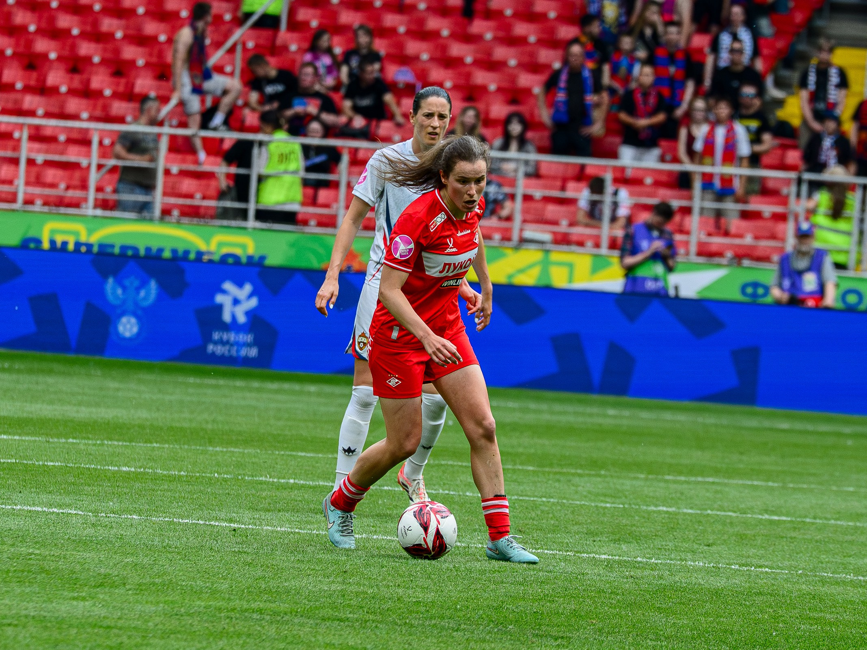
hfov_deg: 3.6
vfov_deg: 2.7
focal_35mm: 544
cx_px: 397
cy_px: 308
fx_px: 13636
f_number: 5
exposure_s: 1/3200
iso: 1250
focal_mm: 200
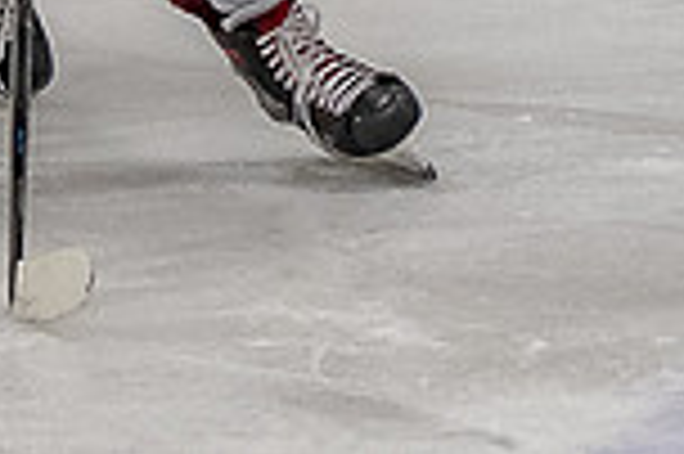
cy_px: -646
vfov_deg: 1.4
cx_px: -37
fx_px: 18239
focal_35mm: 961
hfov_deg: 2.1
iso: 1600
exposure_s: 1/800
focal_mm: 92
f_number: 3.2
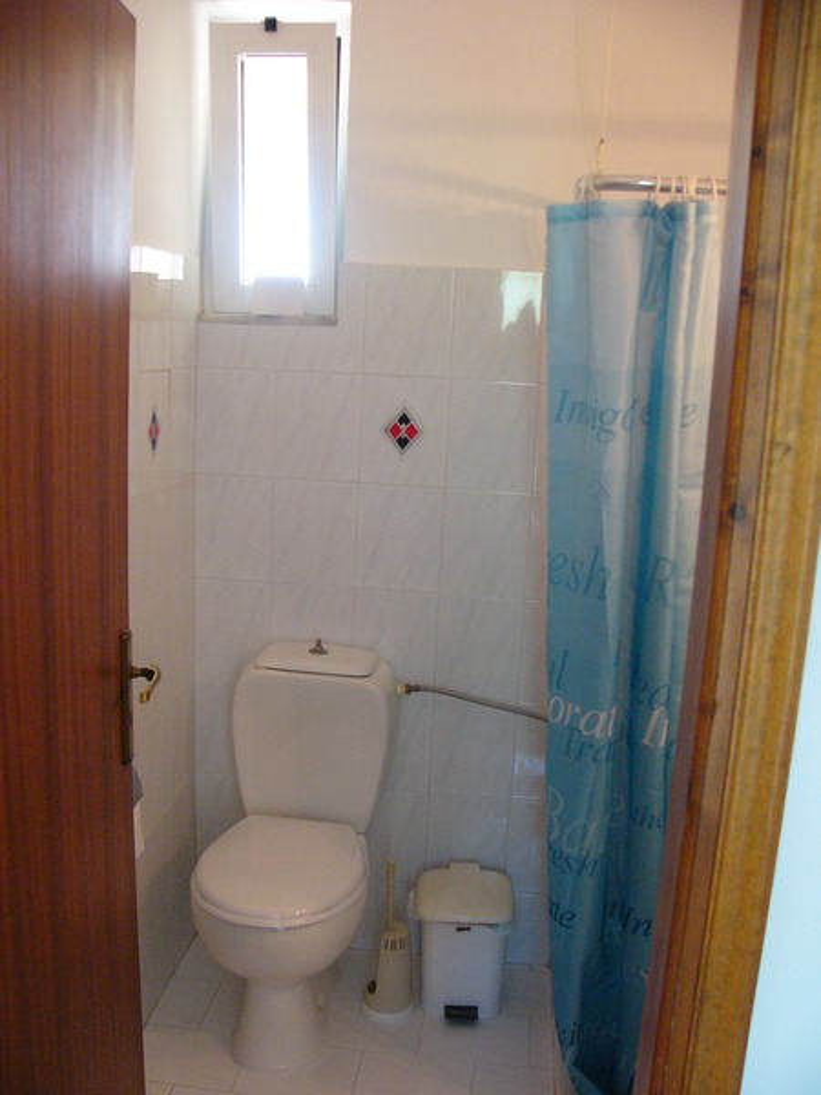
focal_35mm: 36
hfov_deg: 39.7
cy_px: 548
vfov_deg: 51.4
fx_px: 1138
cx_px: 410
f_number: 2.8
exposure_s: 1/15
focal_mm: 6
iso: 200
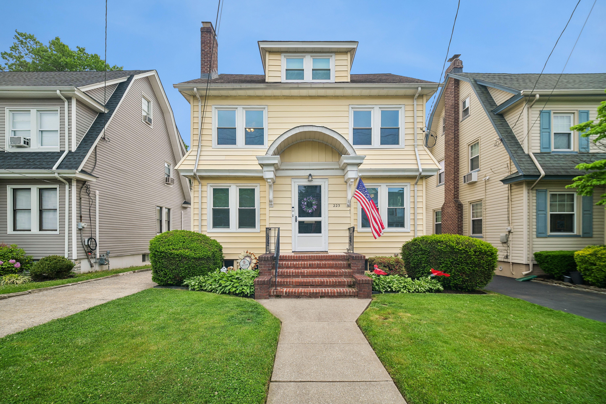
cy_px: 202
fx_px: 404
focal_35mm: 24
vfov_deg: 53.1
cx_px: 303
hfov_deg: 73.7
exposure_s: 1/400
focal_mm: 24
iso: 640
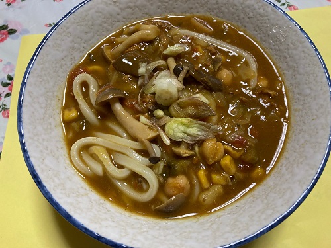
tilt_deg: -67.1
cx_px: 166
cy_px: 124
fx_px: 268
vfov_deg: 49.7
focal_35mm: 28
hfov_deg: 63.4
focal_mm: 3.99
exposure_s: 1/60
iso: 125
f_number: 1.8
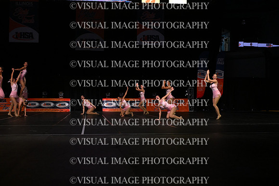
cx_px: 140
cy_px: 93
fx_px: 395
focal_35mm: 51
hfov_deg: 38.9
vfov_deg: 26.5
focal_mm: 51
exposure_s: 1/1000
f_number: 4
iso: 6400
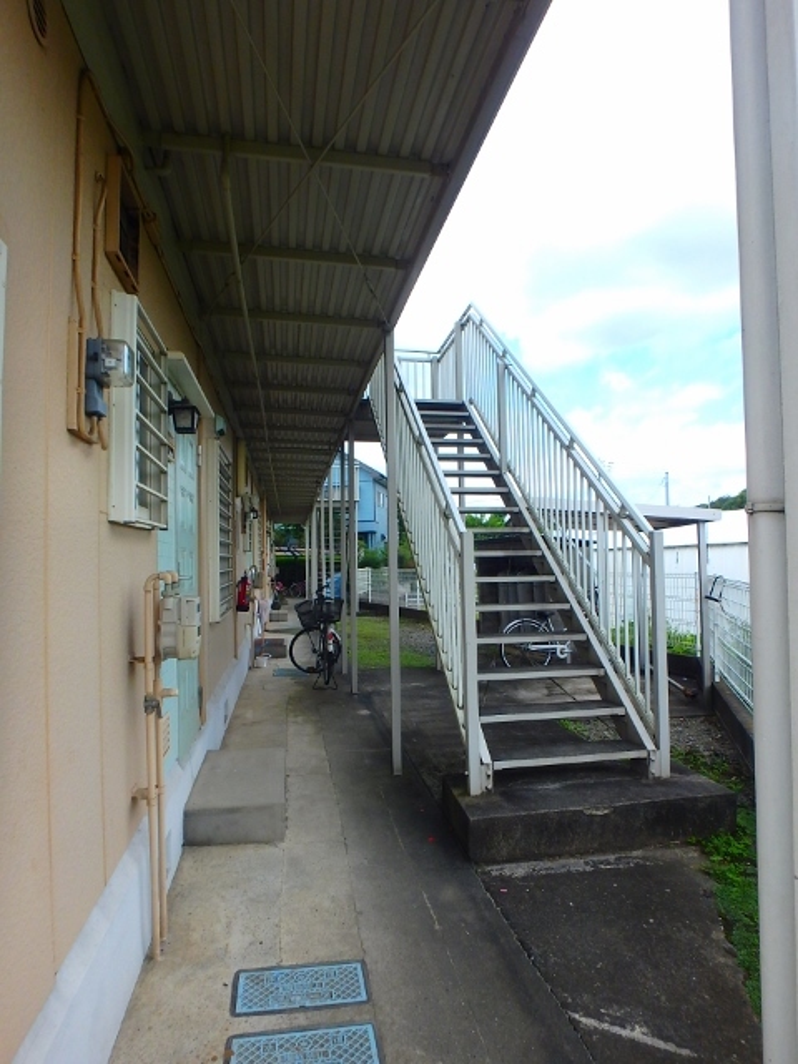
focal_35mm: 21
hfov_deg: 63.4
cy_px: 532
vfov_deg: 79.0
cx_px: 399
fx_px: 645
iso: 125
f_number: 3.5
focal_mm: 3.7
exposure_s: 1/500
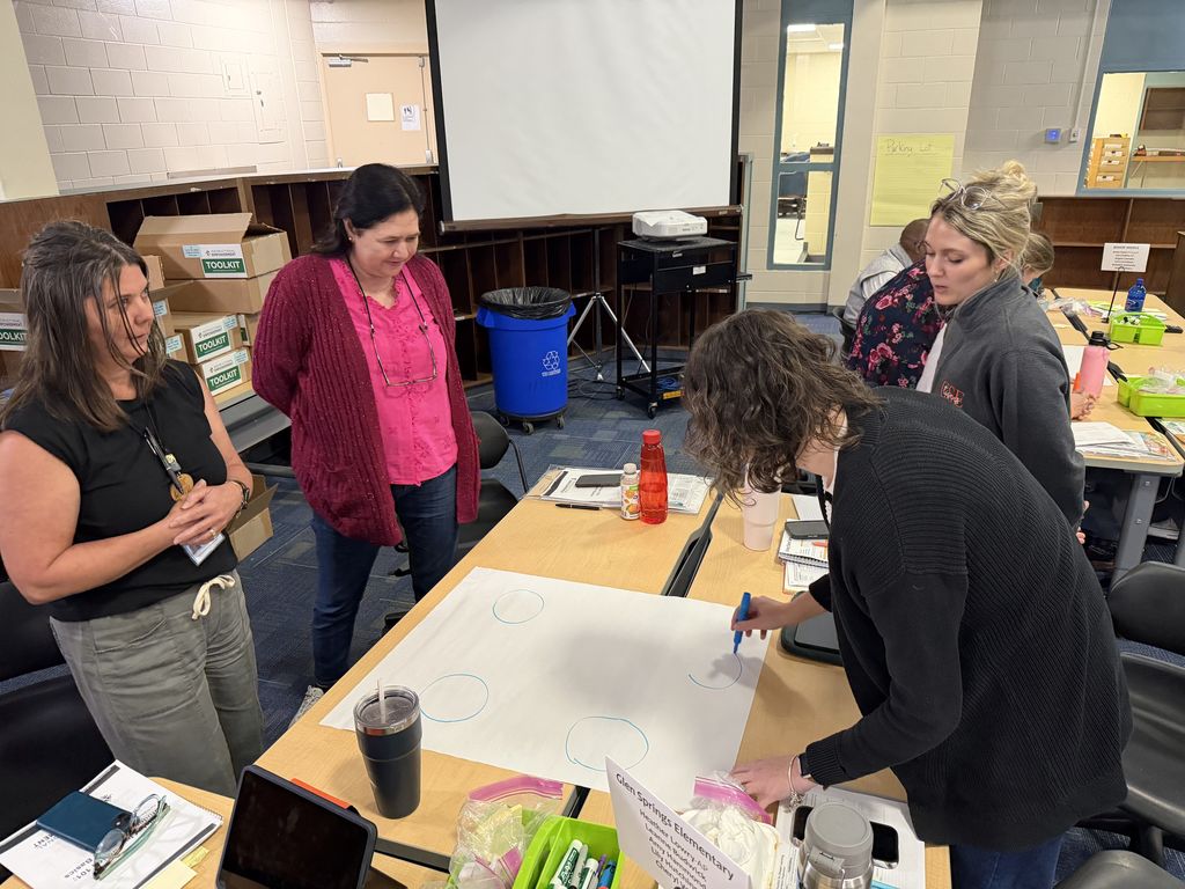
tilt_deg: -21.9
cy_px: 444
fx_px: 822
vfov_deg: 56.8
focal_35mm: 24
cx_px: 592
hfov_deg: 71.6
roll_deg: +1.1
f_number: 1.78
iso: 640
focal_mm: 6.76
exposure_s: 1/60
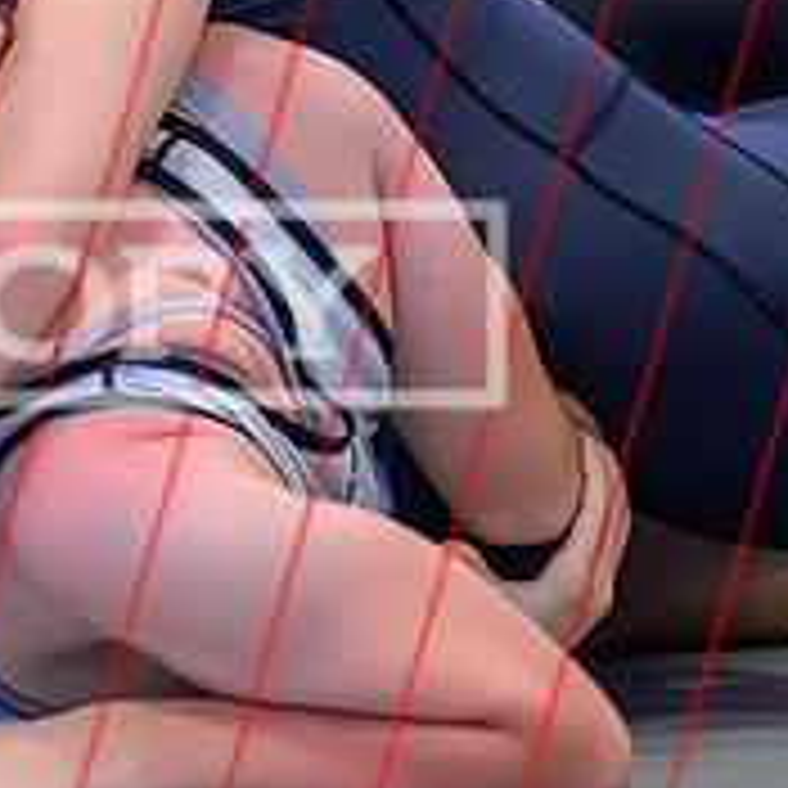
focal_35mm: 353
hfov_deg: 4.9
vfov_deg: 5.0
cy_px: 335
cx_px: -333
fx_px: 9091
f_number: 2.8
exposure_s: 1/640
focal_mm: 125
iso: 8000
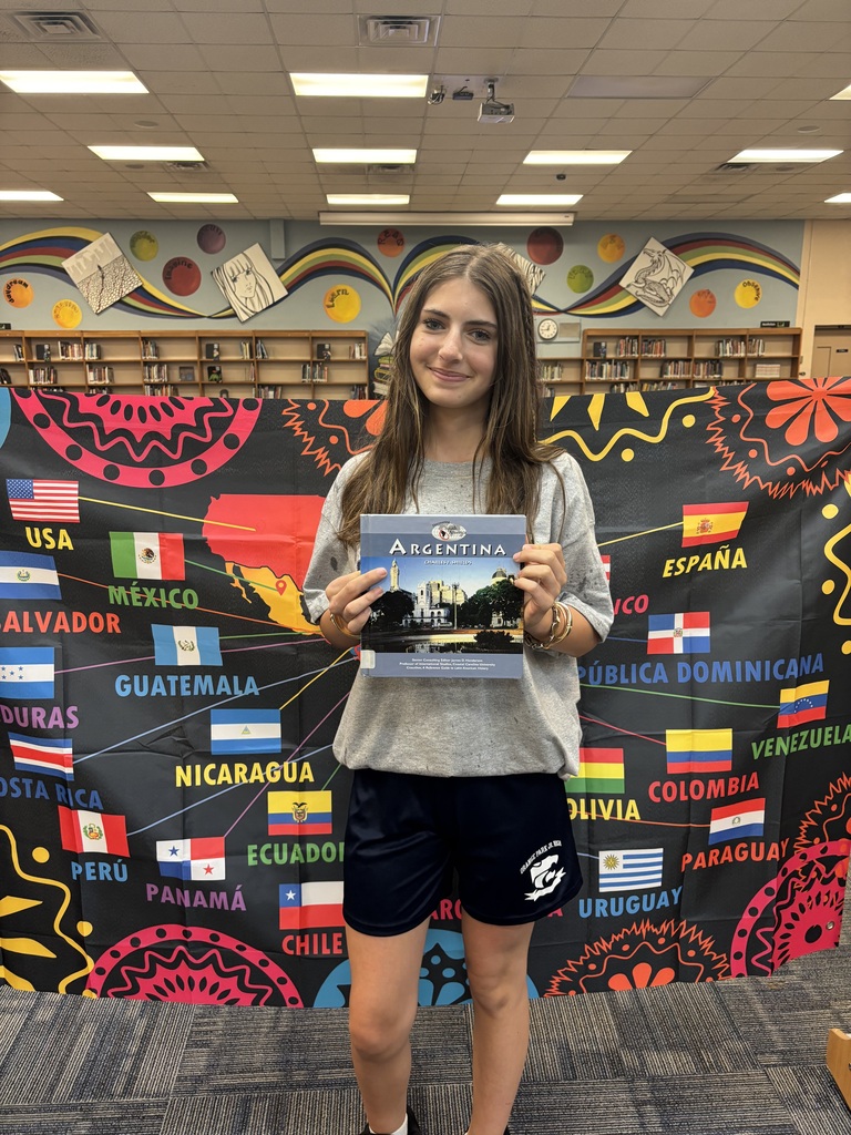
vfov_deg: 67.3
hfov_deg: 53.1
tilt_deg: -12.0
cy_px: 568
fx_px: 852
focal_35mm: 26
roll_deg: -0.3
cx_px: 426
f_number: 1.6
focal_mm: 5.96
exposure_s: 1/60
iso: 200
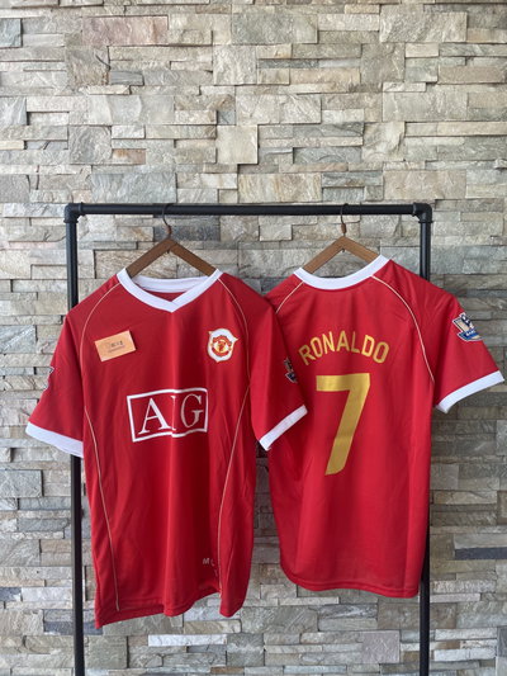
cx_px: 254
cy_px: 338
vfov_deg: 67.3
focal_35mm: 26
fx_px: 508
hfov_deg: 53.1
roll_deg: +1.1
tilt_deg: -3.8
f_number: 1.6
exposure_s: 1/177
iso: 32
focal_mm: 4.2
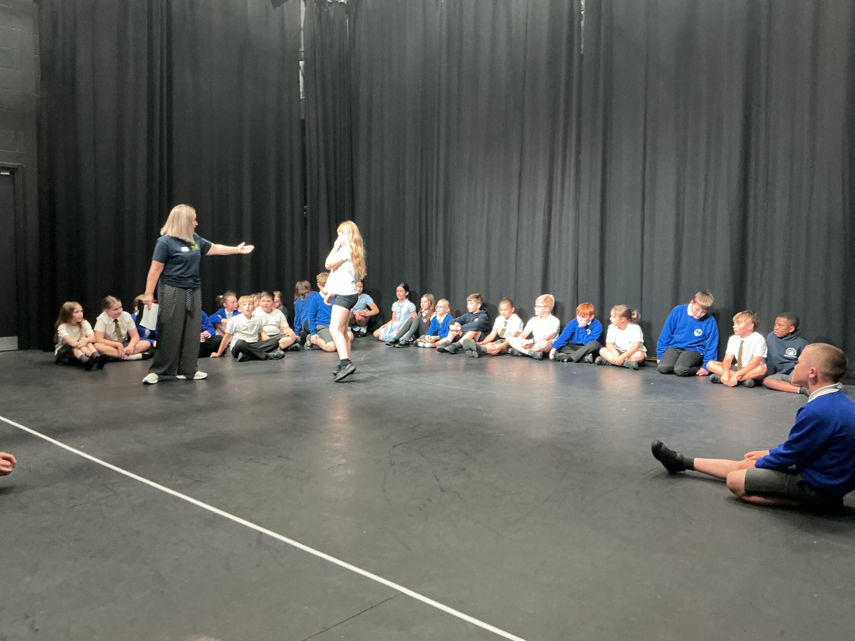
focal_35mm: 29
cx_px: 428
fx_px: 716
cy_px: 320
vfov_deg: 48.2
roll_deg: +0.4
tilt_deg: -6.8
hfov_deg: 61.7
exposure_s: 1/33
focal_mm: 3
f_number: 1.8
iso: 200
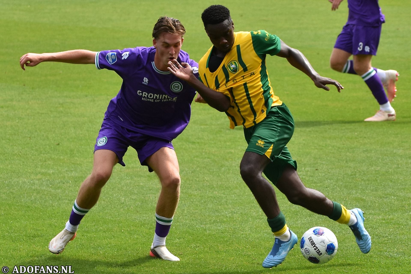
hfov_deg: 15.2
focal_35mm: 135
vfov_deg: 10.2
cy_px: 137
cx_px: 206
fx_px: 1541
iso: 250
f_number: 4
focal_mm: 90
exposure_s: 1/1000
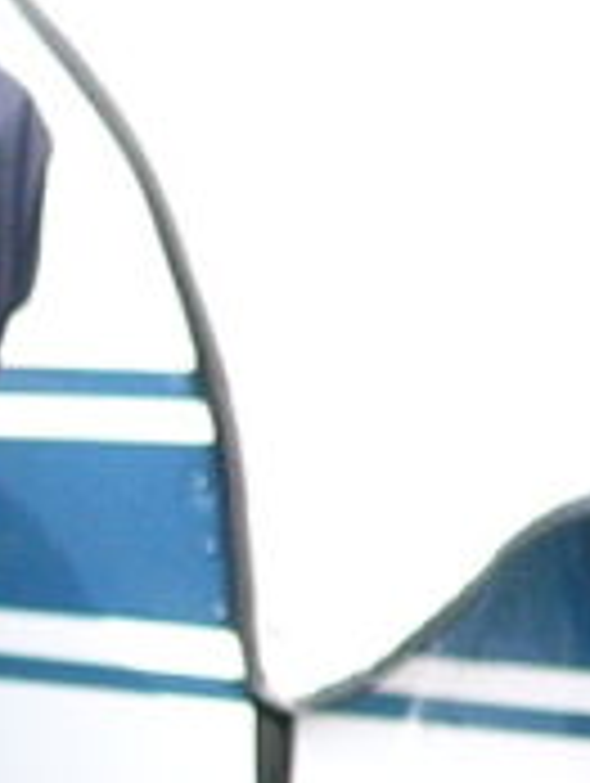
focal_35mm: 1004
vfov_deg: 2.0
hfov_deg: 1.5
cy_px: 945
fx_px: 22761
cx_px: -1342
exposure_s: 1/320
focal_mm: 22.5
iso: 50
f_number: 4
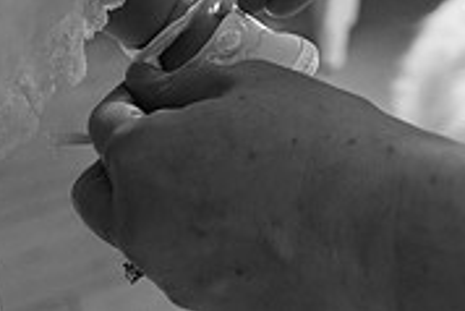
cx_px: 157
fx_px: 1138
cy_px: -192
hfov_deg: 23.0
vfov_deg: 14.3
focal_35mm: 88
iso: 1600
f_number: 3.2
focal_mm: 27
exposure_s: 1/200
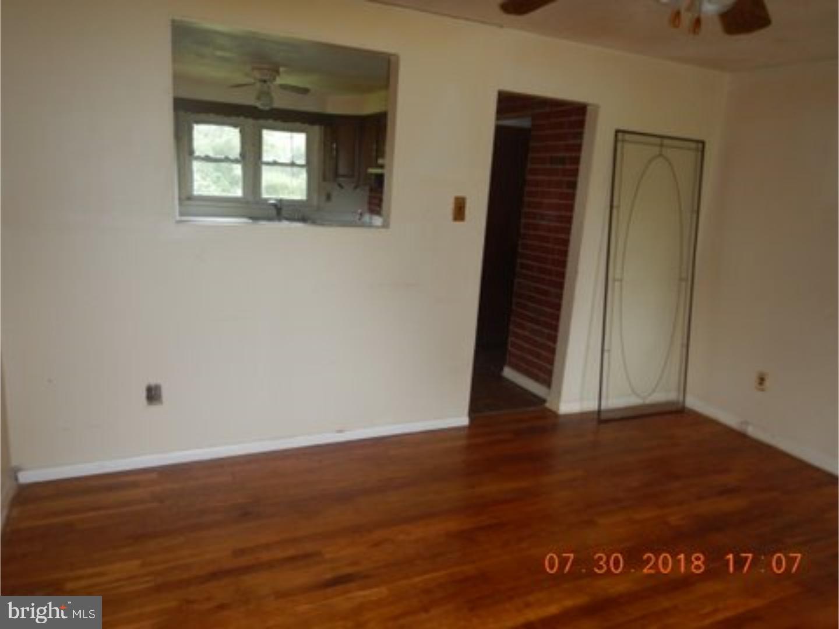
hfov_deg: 71.6
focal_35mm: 24
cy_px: 314
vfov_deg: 56.8
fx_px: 582
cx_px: 420
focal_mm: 4.3
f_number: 2.8
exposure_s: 1/30
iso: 200
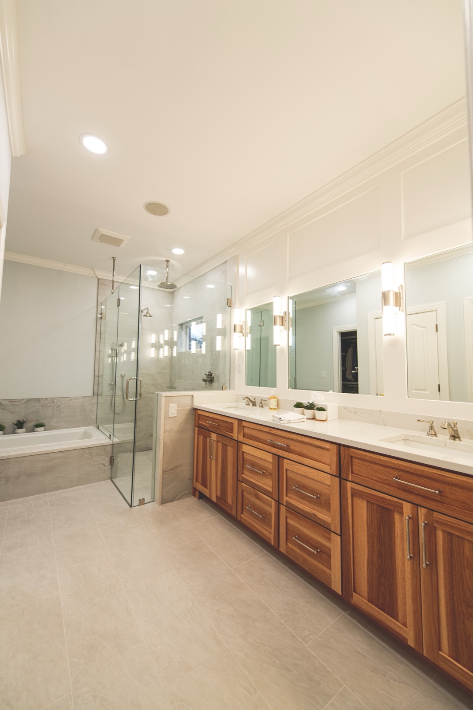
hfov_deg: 81.2
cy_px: 355
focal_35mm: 14
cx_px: 236
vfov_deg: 104.3
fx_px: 276
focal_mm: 14
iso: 400
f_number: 3.2
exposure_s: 1/200
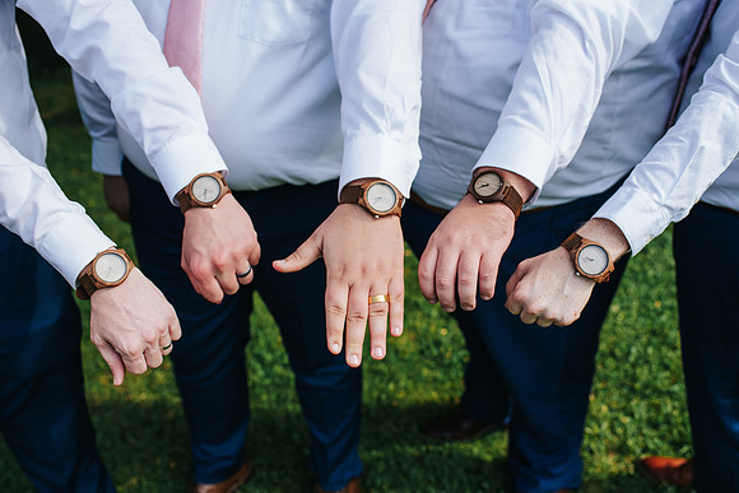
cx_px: 397
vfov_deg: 35.5
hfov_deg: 51.2
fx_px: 771
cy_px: 246
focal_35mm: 38
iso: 220
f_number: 3.2
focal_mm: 35
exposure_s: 1/1000
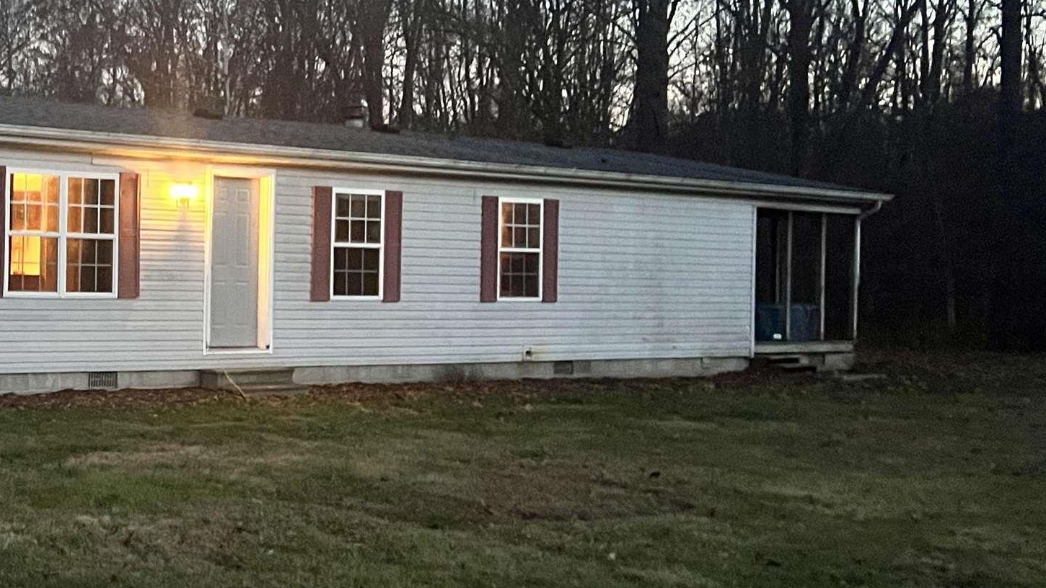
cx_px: -9
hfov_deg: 32.1
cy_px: 344
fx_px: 1664
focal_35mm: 60
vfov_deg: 20.0
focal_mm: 5.7
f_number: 1.5
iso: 640
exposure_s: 1/30
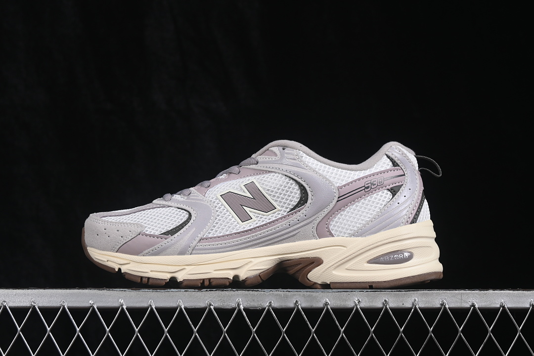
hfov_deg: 27.0
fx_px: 1112
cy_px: 178
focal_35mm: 75
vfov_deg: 18.2
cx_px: 267
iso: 160
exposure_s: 1/80
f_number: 8
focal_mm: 50
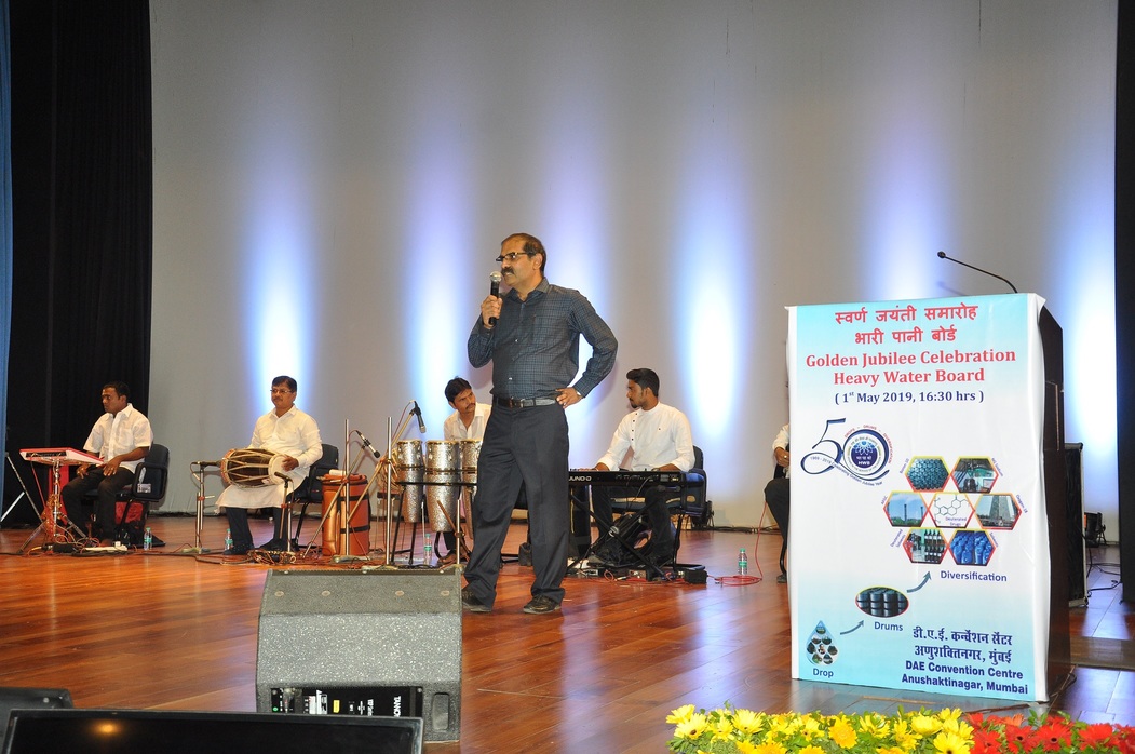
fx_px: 1323
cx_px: 568
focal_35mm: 42
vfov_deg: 31.8
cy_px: 377
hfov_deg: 46.4
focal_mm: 28
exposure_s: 1/125
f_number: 5.6
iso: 1000
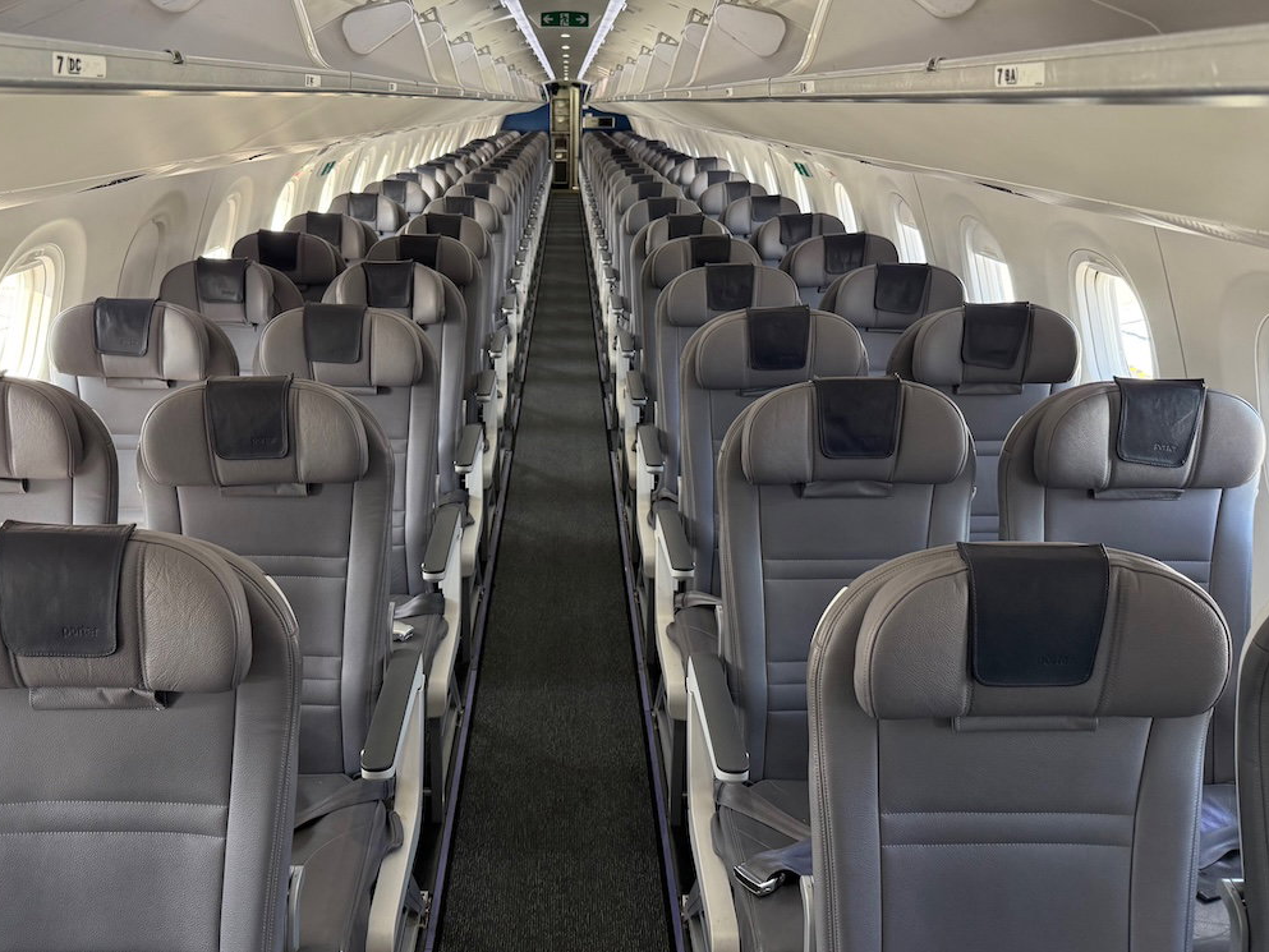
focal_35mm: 29
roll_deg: +0.2
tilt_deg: -15.1
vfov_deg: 48.2
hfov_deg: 61.4
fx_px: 1063
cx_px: 547
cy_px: 452
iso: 200
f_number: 1.78
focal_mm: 6.76
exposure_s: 1/80
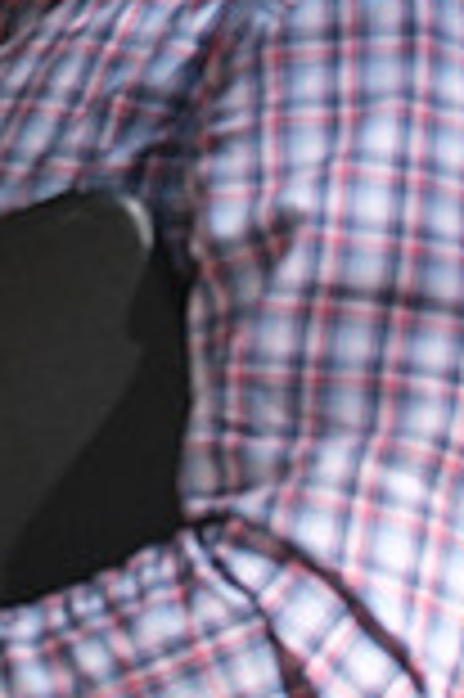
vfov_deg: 2.6
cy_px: 52
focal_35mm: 788
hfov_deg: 1.7
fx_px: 15268
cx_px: -252
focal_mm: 140
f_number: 4
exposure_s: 1/850
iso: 400
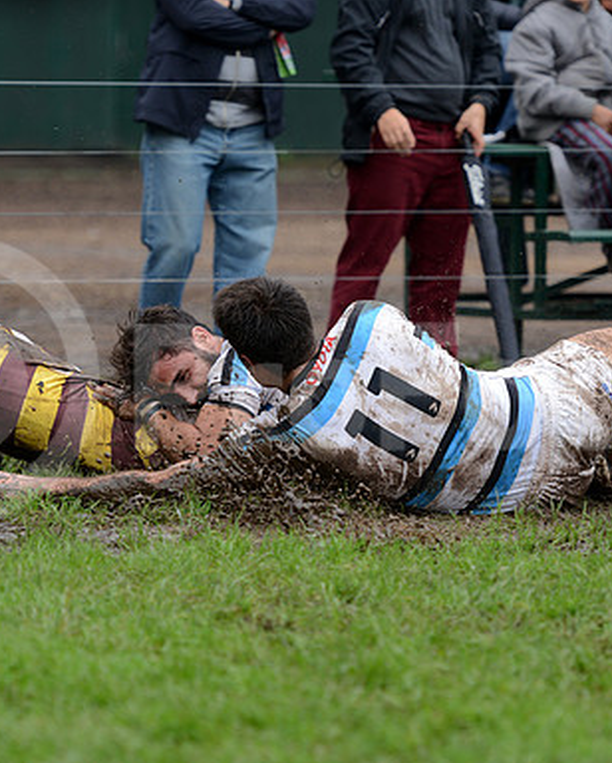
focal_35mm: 262
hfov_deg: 5.9
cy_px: 382
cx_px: 294
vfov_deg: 7.4
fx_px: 5923
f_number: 4
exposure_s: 1/500
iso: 500
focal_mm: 185
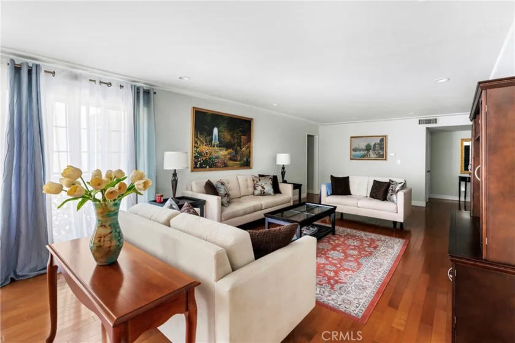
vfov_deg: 73.7
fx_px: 229
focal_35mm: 16
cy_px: 172
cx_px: 258
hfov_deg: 96.7
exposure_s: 1/13
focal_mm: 16
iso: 200
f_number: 8
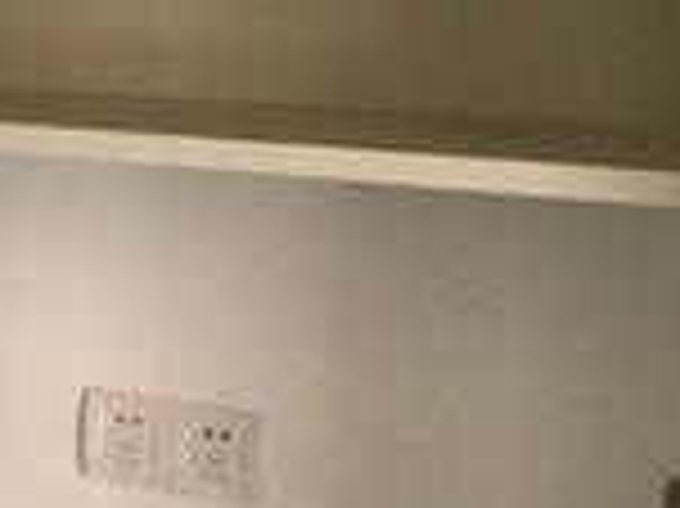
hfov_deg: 13.9
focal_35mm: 123
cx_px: -612
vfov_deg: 12.0
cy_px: 135
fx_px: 2414
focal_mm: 4.15
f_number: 2.2
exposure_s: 1/33
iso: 64
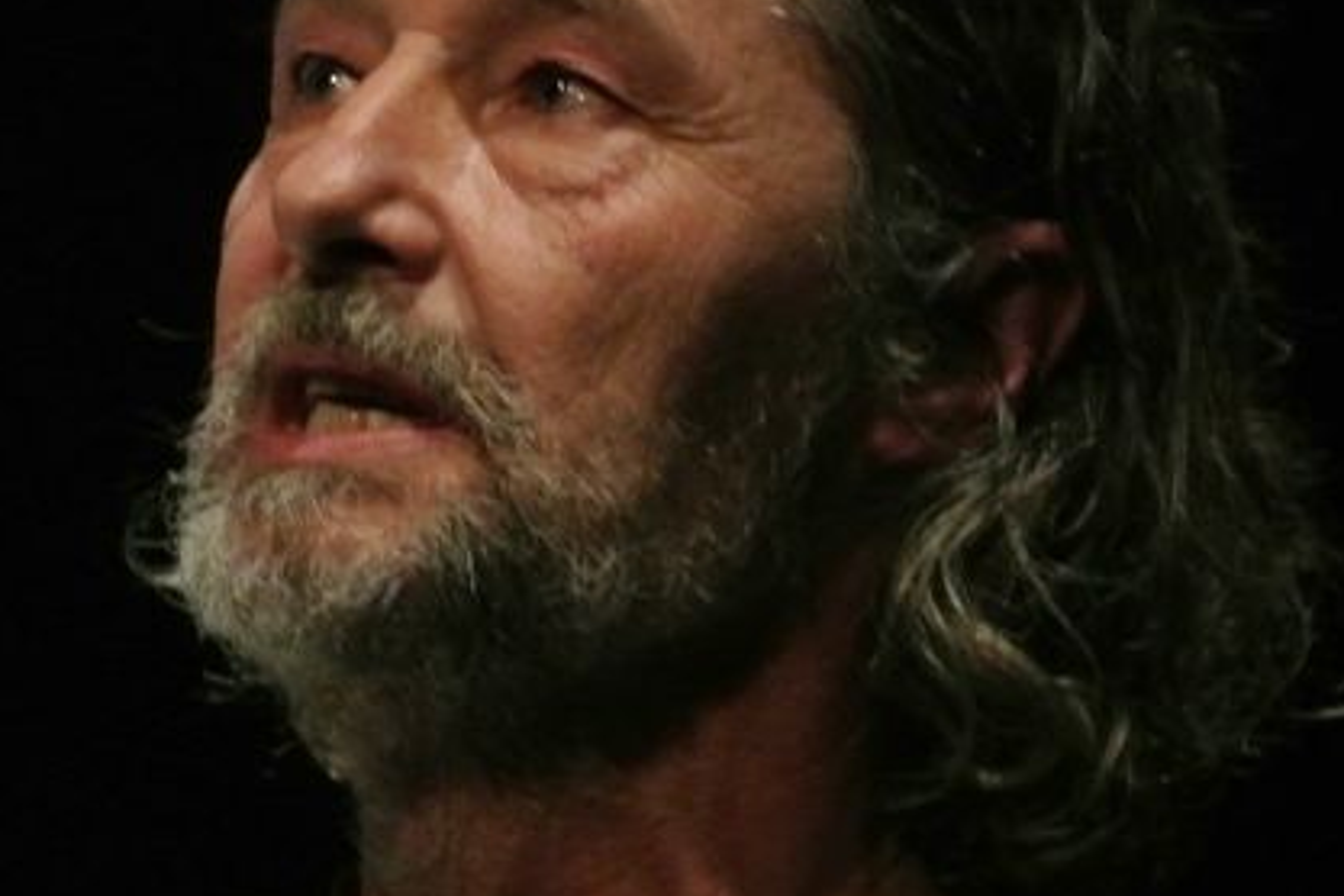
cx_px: 693
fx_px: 21316
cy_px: 330
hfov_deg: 3.6
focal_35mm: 571
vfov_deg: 2.4
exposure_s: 1/100
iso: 3200
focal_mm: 110
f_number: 5.6
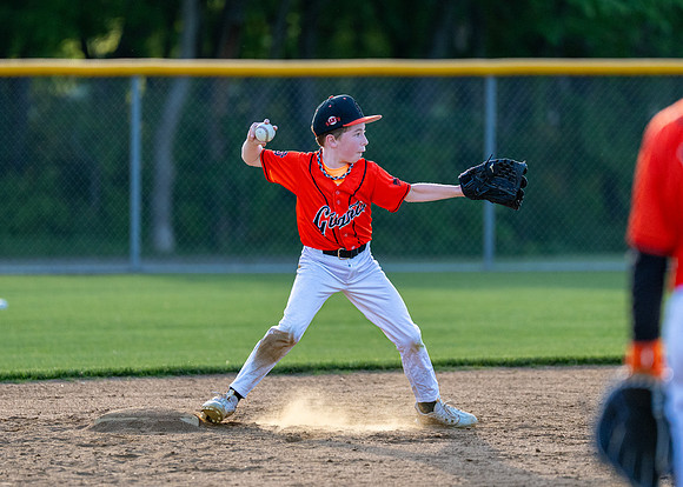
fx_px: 7436
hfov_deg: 5.3
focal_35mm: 383
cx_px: 345
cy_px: 226
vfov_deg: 3.8
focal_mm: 200
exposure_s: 1/2500
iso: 800
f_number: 2.8
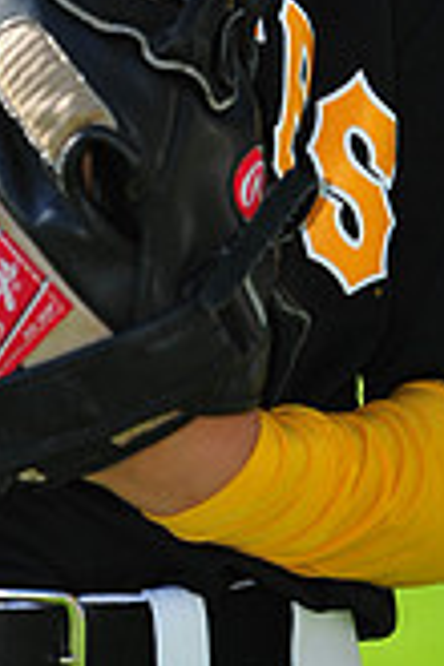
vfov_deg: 3.2
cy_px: -307
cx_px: 20
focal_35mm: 651
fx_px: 12043
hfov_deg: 2.1
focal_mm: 185
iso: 200
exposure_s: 1/500
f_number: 5
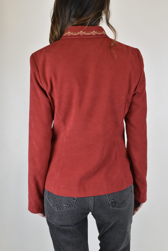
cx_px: 84
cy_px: 126
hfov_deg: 28.9
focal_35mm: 46
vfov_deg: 42.3
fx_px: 325
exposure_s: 1/50
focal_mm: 31
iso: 1600
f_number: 13
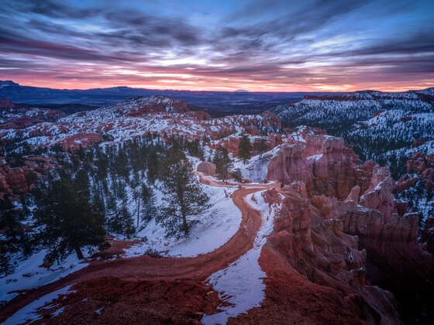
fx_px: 226
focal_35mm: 18
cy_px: 162
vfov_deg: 71.6
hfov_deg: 87.8
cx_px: 217
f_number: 11
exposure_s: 3
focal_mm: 23
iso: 100
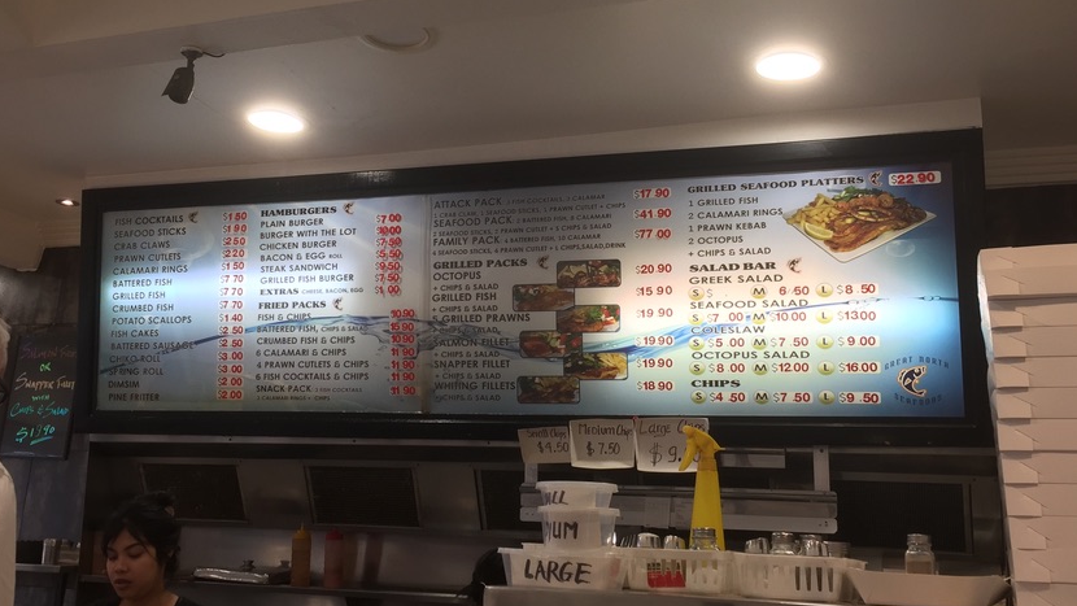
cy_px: 244
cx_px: 533
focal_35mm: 39
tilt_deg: +14.9
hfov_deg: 51.6
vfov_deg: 30.4
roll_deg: -2.2
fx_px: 1114
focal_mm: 4.15
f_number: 2.2
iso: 32
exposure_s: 1/50
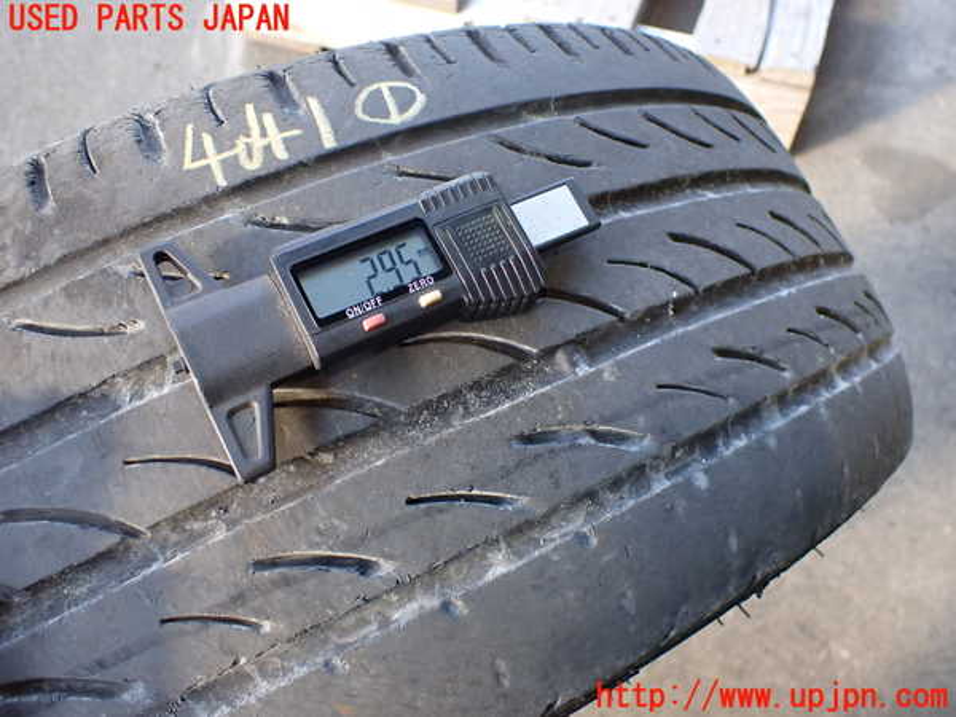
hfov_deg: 60.0
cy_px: 358
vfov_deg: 46.8
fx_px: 829
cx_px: 478
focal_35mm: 30
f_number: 2.3
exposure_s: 1/125
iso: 320
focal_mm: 5.4
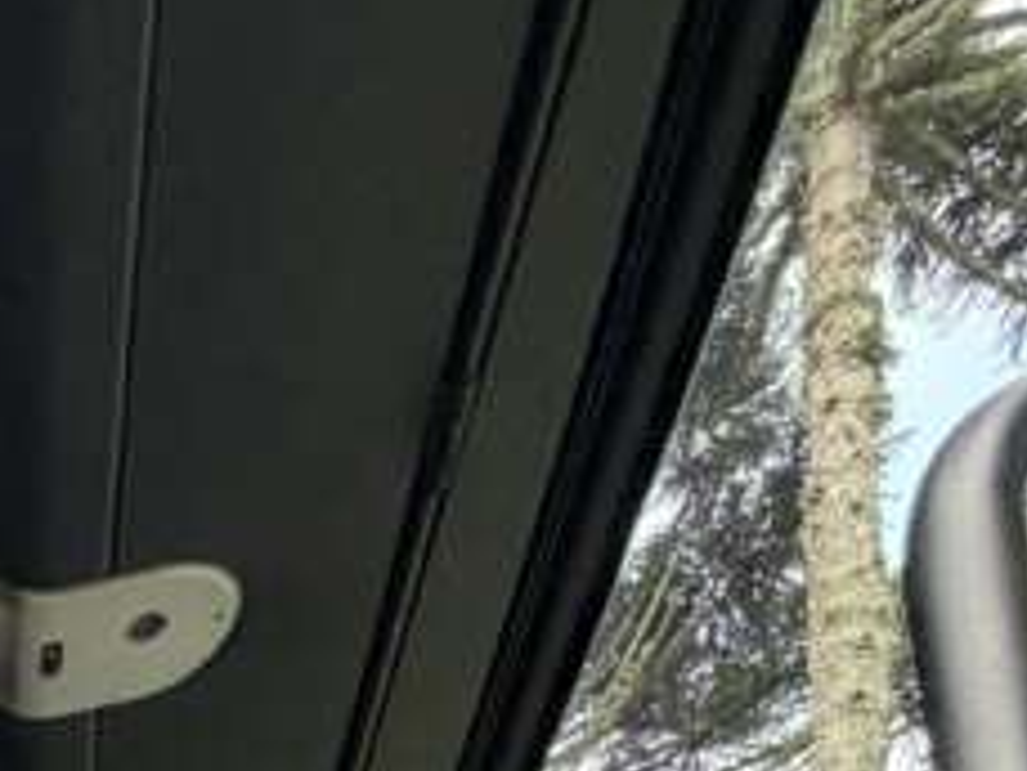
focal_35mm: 66
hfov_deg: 22.7
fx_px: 1959
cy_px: 1766
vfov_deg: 15.1
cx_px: -596
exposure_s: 1/121
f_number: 2.2
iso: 200
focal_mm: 2.22
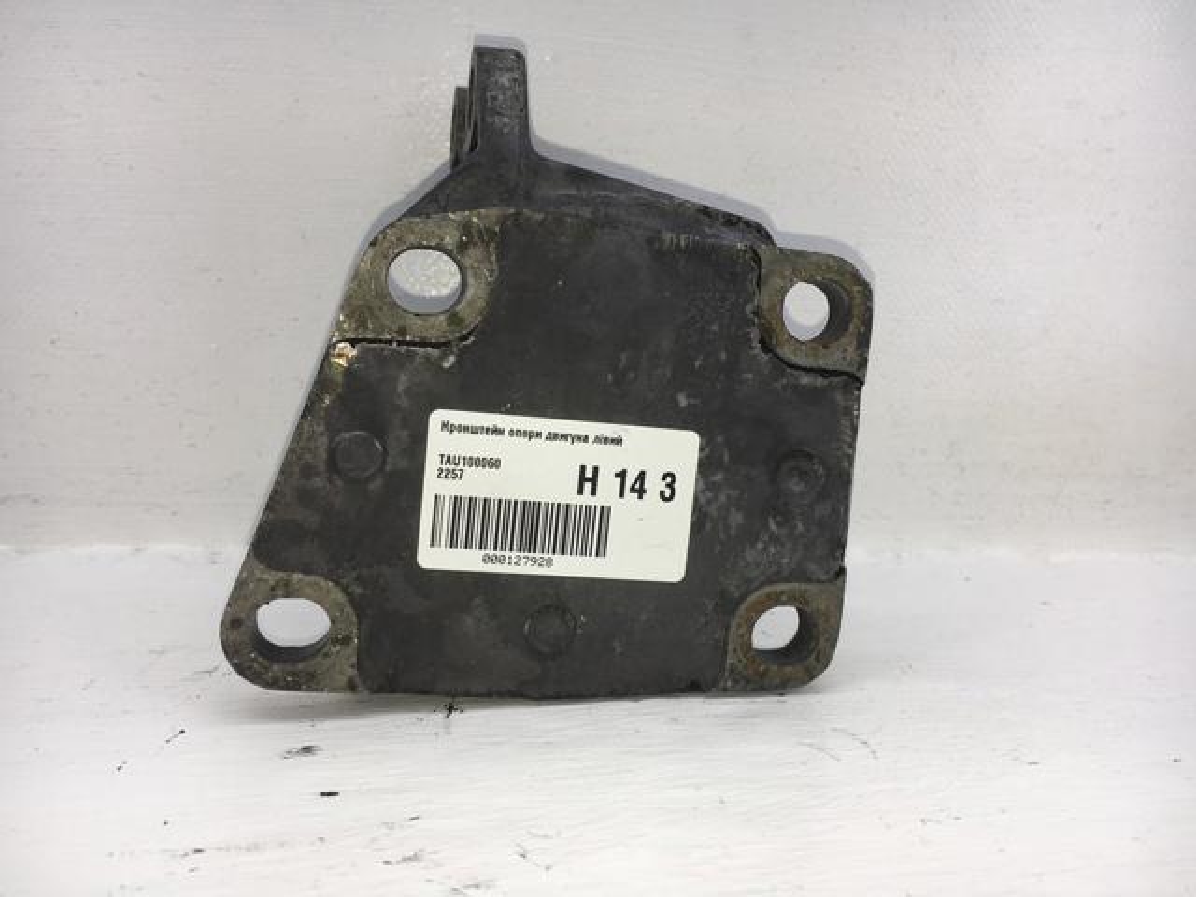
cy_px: 448
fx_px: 1002
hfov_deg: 61.7
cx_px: 598
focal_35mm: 29
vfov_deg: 48.2
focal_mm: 4.15
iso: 25
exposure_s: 1/398
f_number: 2.2
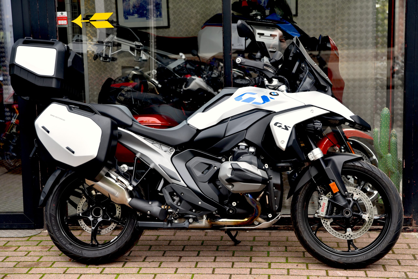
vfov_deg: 20.9
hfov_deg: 30.9
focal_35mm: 65
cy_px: 140
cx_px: 209
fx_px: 755
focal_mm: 65
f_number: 4
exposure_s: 1/60
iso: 200
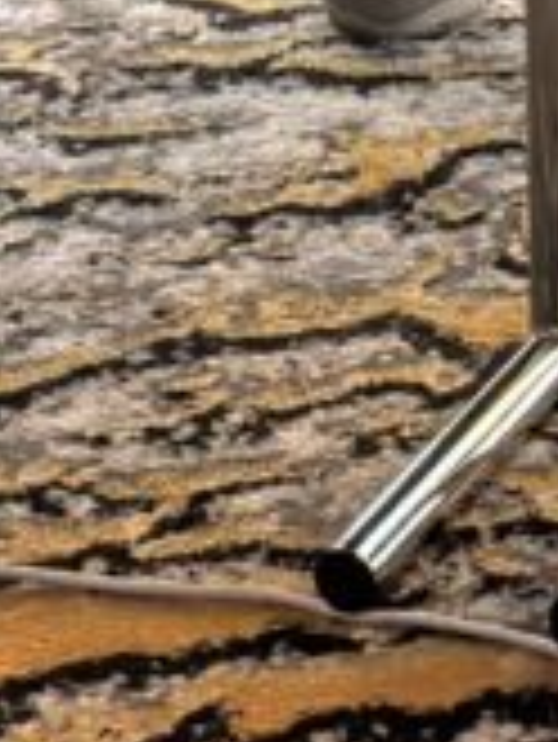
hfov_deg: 5.0
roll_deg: -0.1
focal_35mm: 298
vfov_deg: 6.2
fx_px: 6397
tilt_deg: -10.8
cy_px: -1250
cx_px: 855
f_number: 1.78
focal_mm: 6.86
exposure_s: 1/604
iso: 80
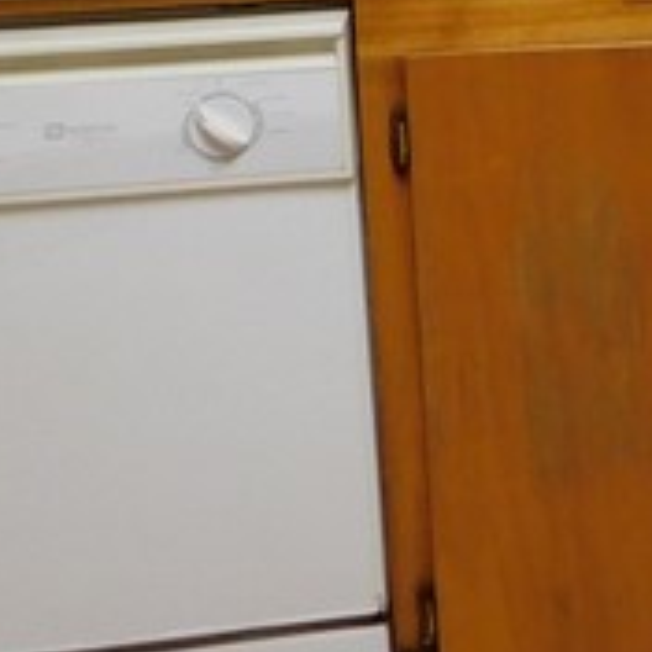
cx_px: 1482
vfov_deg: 14.0
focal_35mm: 118
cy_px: -267
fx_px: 2515
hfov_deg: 12.2
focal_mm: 4
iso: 200
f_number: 3
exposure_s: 1/30
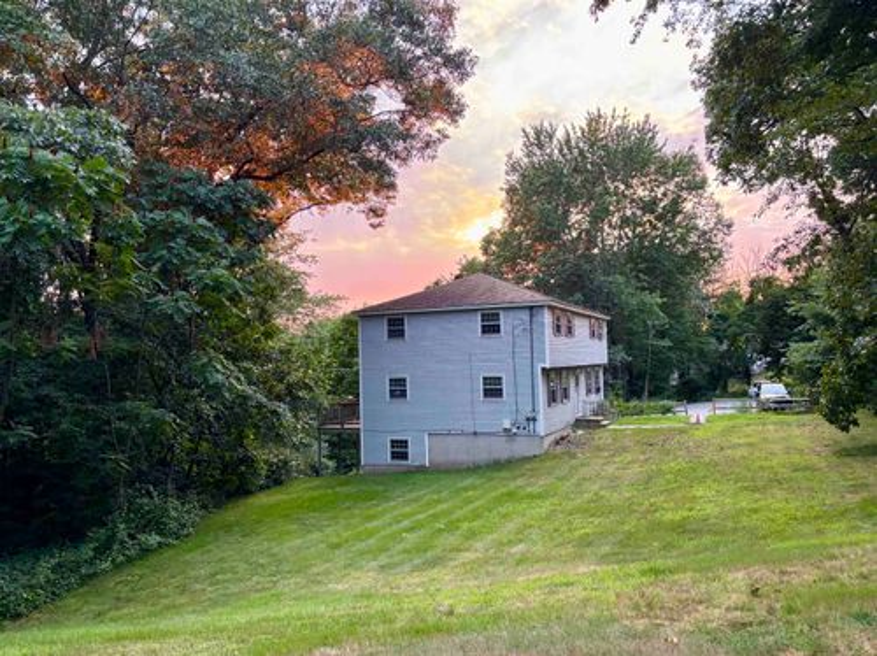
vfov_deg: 53.0
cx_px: 438
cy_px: 328
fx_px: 658
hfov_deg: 67.4
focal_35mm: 26
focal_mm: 5.96
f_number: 1.6
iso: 160
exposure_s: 1/60
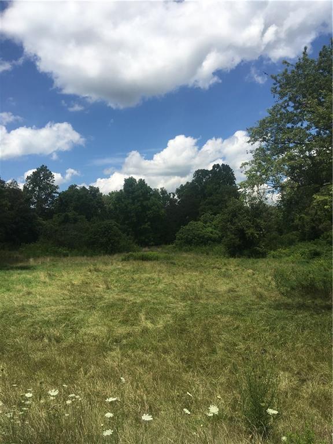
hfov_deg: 48.2
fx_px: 372
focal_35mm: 29
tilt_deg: +3.4
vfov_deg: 61.7
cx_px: 166
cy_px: 222
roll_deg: +1.8
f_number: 2.2
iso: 25
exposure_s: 1/2079
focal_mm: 4.15
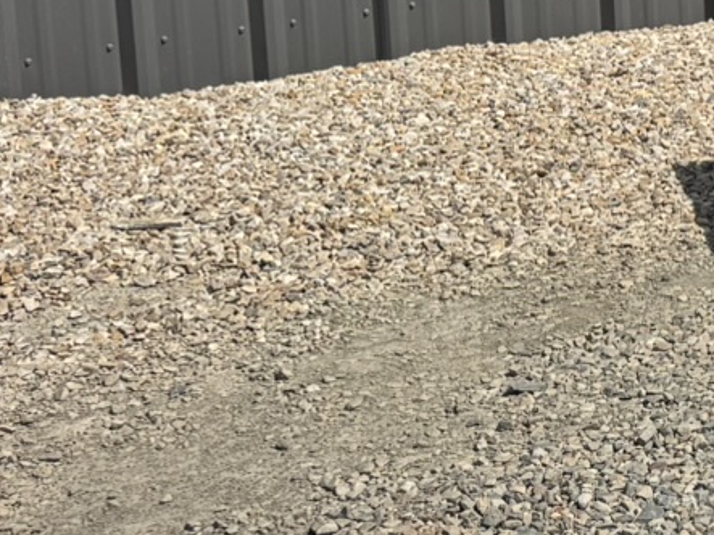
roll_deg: -0.6
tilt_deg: -9.2
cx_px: 1425
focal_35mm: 111
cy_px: -164
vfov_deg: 12.9
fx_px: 2289
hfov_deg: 14.6
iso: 80
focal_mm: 6.76
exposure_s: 1/7937
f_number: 1.78
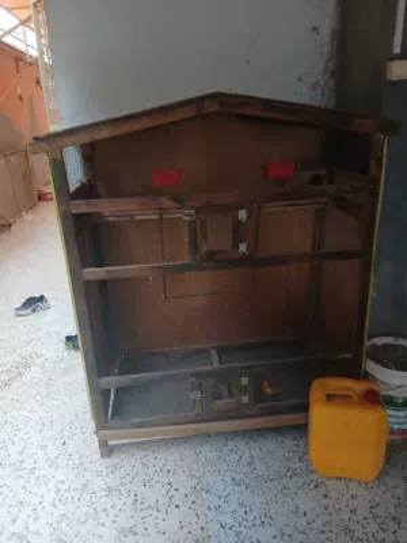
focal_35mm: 26
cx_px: 204
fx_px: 408
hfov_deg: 53.1
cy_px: 272
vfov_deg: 67.3
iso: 400
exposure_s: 1/25
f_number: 1.8
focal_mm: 3.98
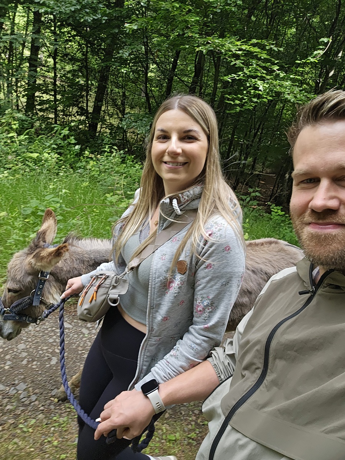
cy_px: 230
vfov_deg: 69.4
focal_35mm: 25
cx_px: 172
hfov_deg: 54.9
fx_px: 332
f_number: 2.2
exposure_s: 1/120
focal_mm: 3.3
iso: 40
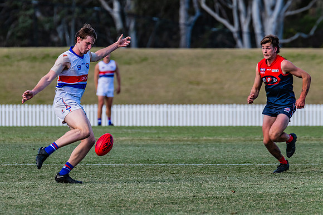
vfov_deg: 2.9
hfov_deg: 4.3
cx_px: 111
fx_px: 4290
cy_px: 99
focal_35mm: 478
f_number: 6.3
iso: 800
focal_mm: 360
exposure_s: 1/1600
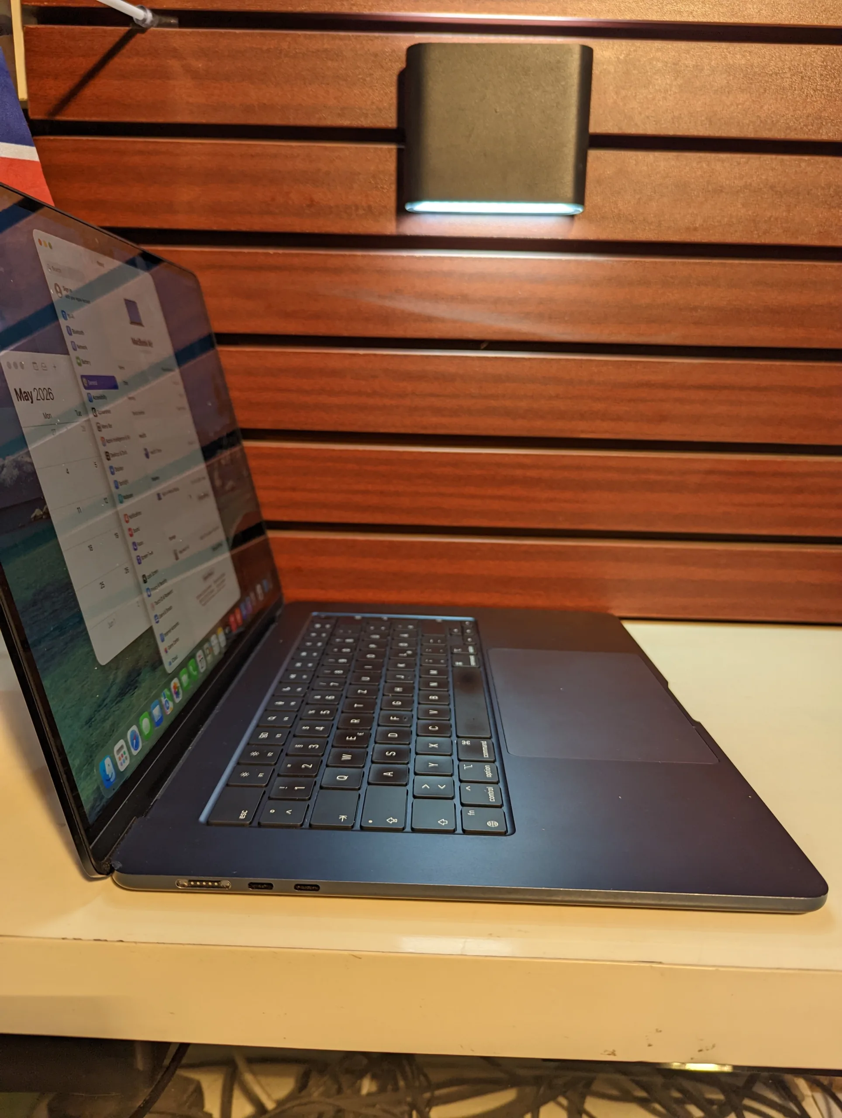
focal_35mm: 24
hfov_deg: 56.9
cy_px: 559
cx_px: 421
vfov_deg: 71.5
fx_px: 776
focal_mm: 6.81
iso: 66
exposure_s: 1/100
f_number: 1.85
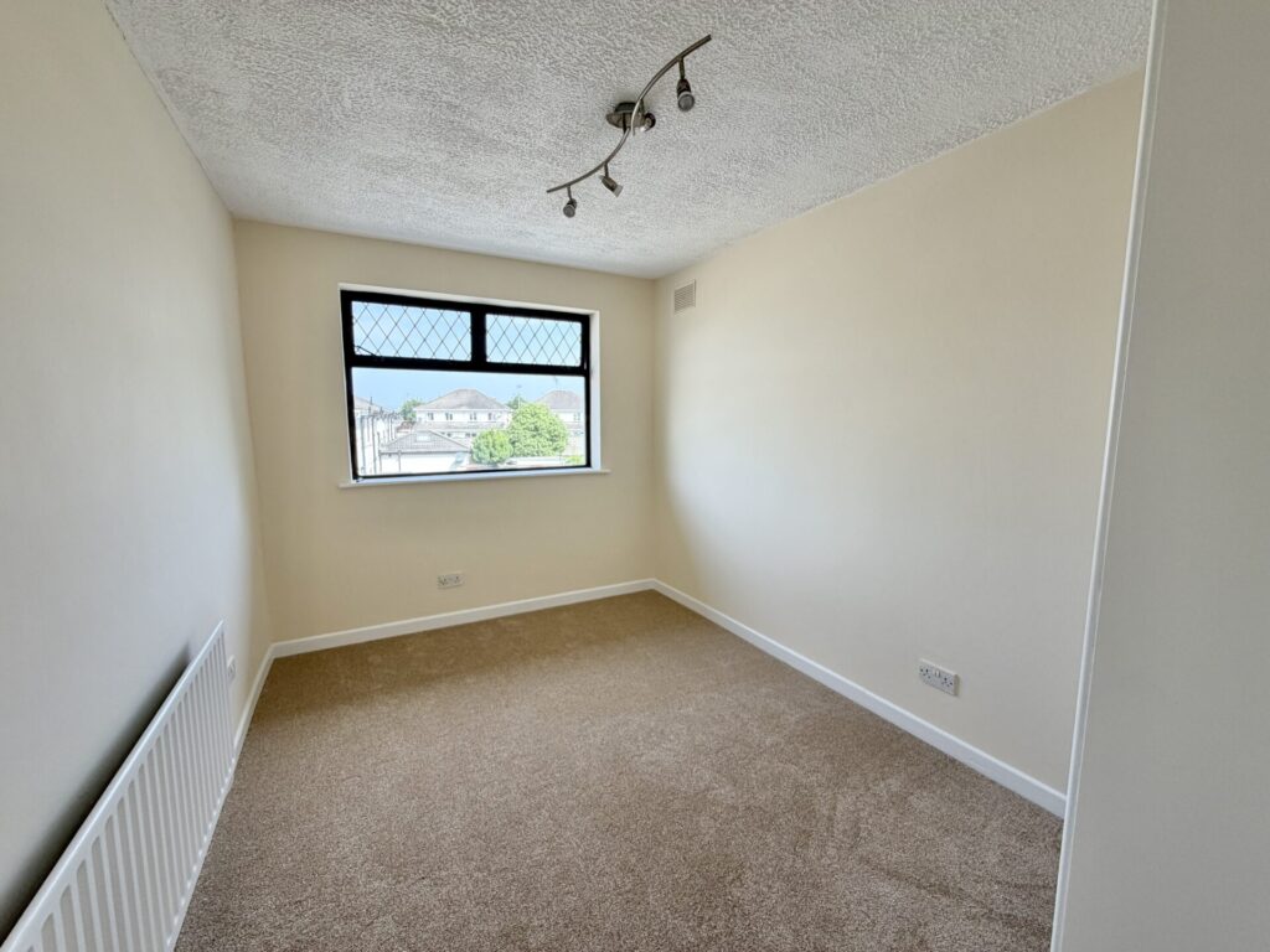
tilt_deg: -6.9
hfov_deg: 102.1
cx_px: 635
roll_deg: -0.1
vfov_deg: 85.7
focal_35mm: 14
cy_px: 476
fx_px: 514
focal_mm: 2.22
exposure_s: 1/121
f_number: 2.2
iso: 64
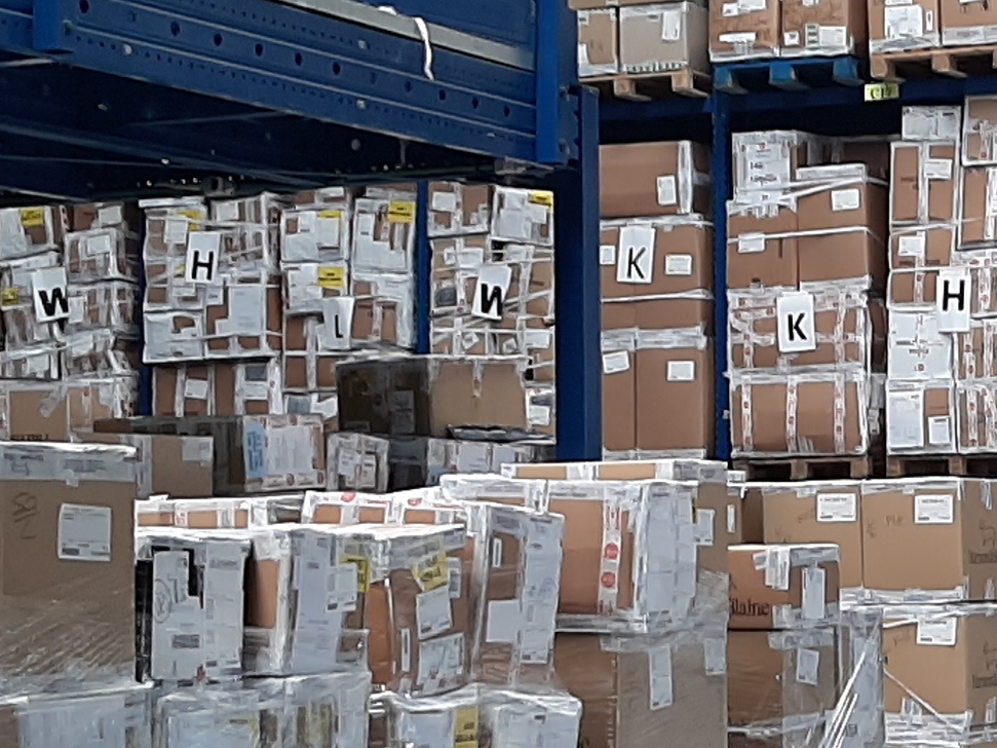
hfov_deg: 17.8
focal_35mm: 108
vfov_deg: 13.7
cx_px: 988
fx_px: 3110
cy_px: 301
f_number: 1.7
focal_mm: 3.93
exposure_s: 1/141
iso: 40
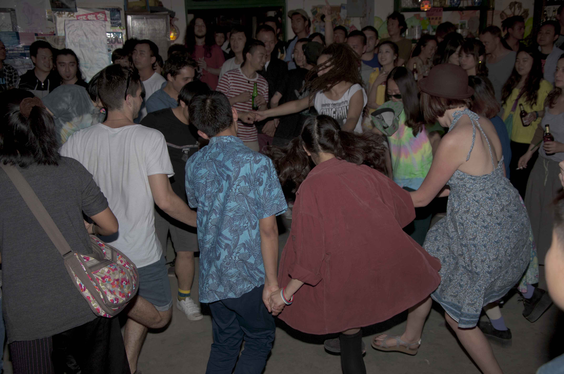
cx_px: 282
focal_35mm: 45
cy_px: 187
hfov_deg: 43.7
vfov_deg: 29.8
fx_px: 704
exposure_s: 1/100
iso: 100
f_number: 4.2
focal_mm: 30
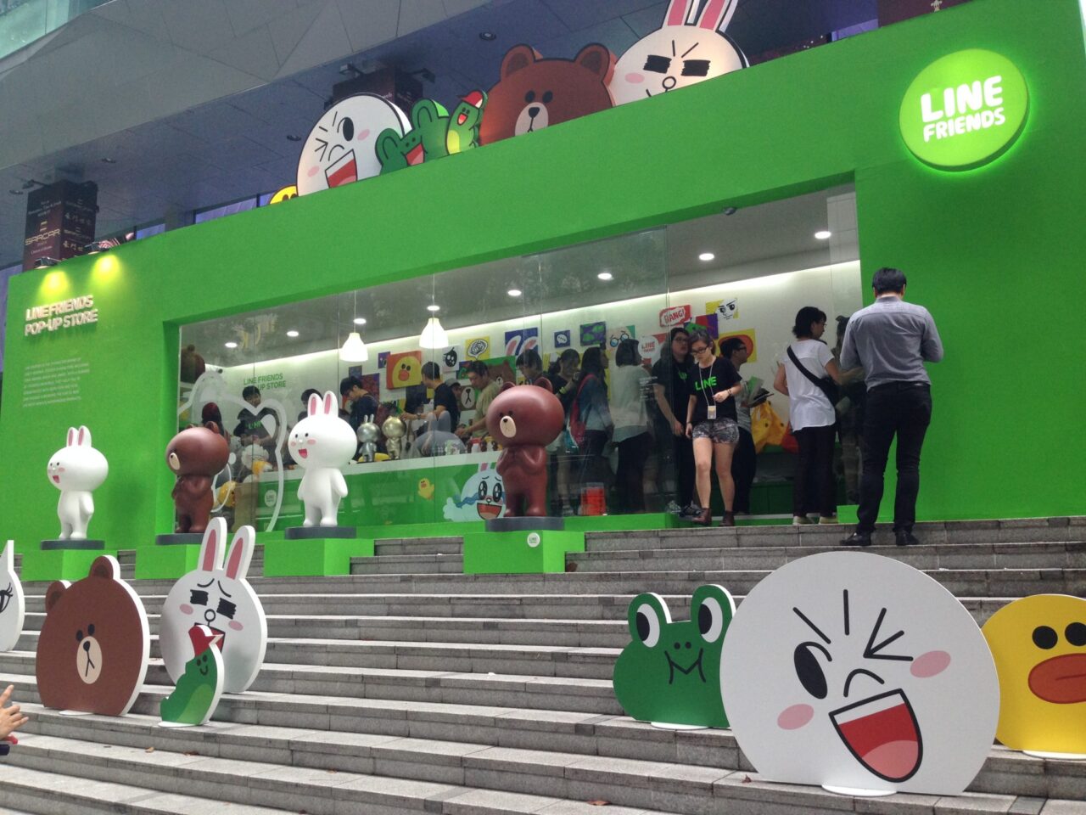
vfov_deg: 42.9
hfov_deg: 55.4
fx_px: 1035
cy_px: 408
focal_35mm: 33
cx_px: 543
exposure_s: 1/120
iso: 100
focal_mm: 4.12
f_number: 2.4
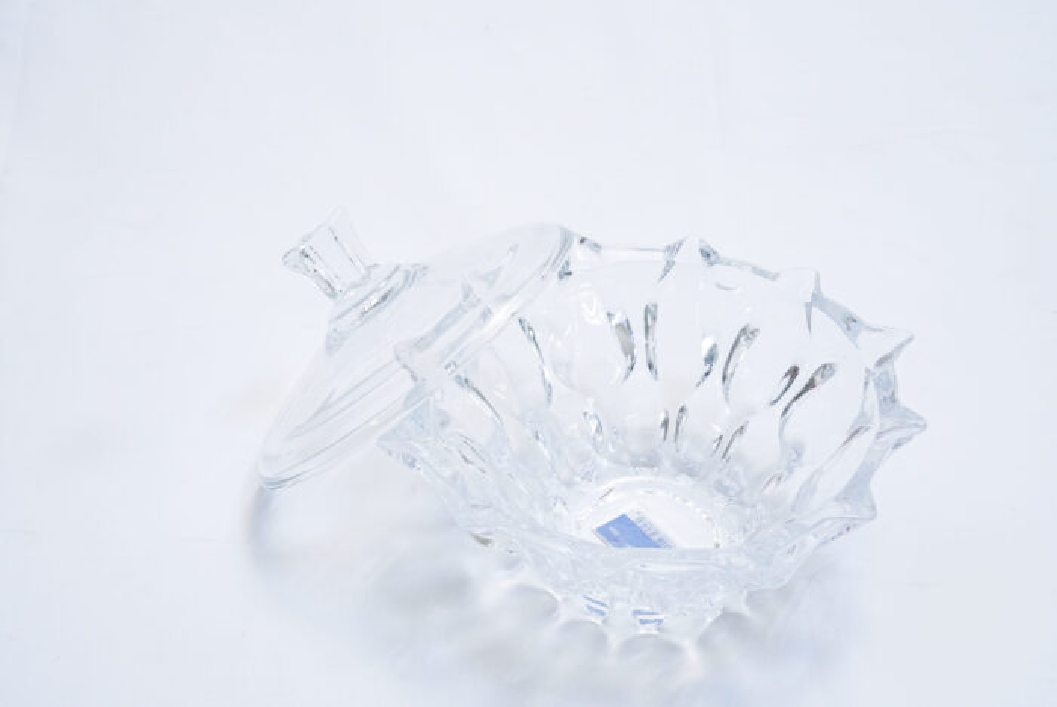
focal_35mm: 61
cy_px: 354
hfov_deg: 32.9
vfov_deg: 22.3
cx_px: 528
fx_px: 1792
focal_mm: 61
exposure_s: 1/125
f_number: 13
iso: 3200
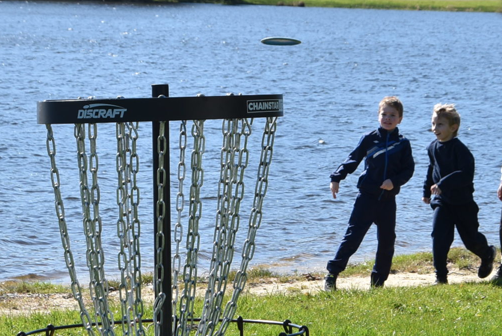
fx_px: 2404
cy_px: 3
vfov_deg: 7.9
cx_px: 333
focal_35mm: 172
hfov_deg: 11.9
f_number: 9
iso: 200
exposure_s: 1/320
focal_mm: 45
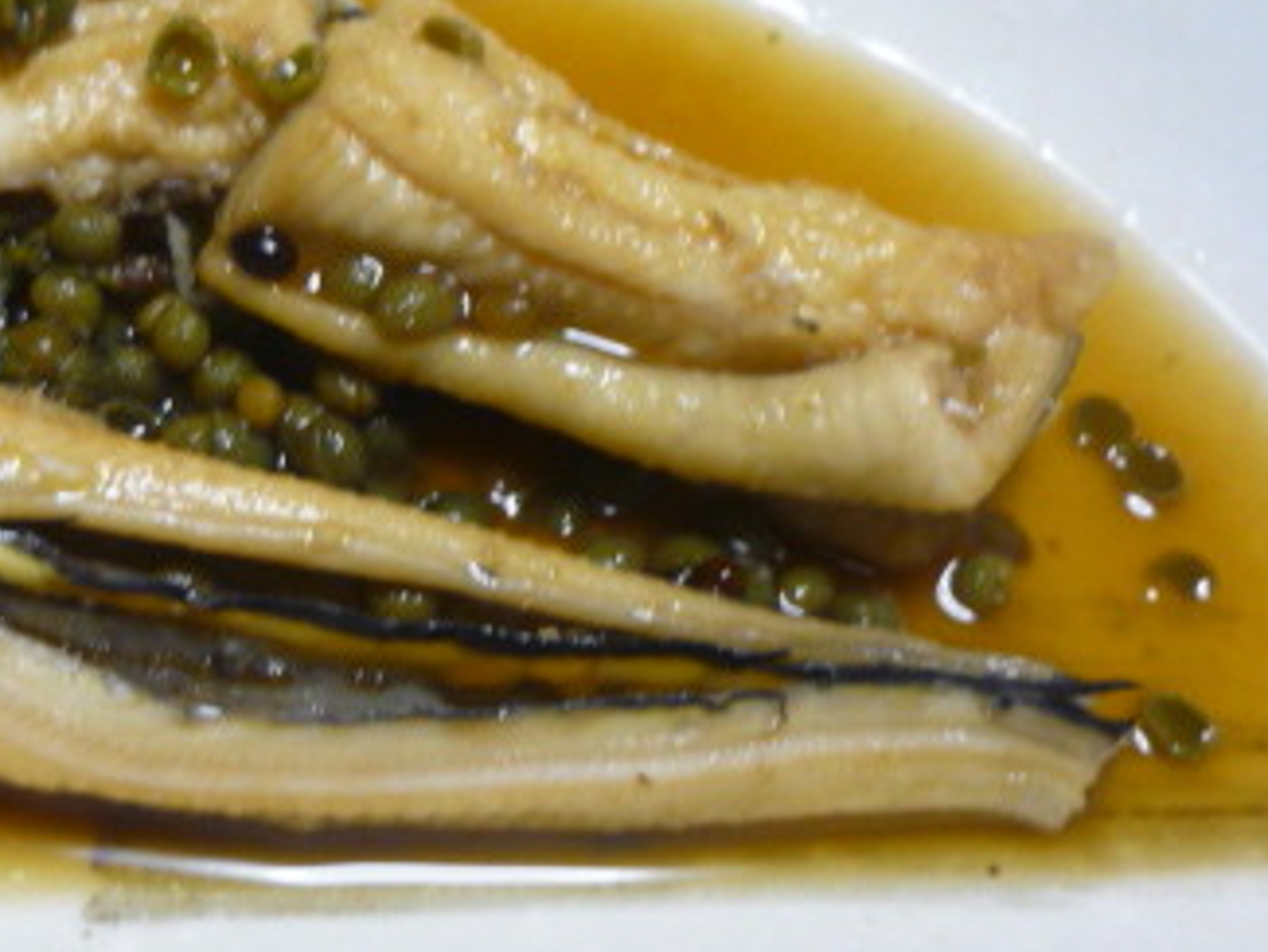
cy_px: 398
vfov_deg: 22.6
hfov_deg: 29.3
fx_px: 2382
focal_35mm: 65
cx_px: 304
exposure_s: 1/30
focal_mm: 5.5
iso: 200
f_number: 2.8
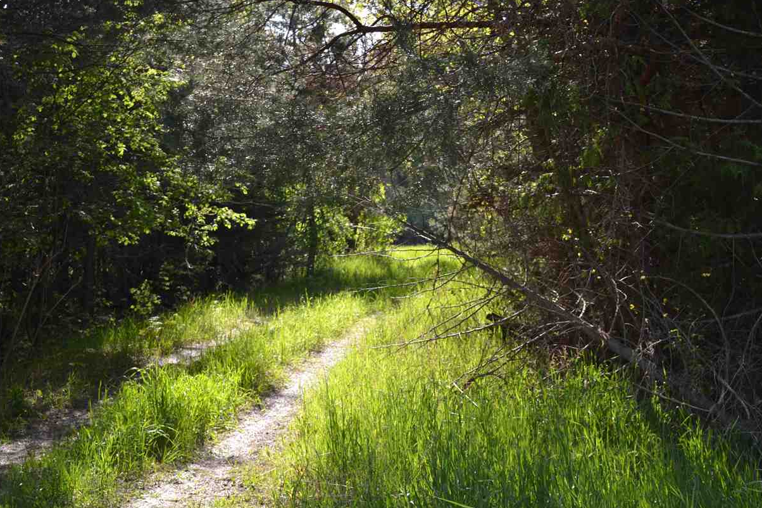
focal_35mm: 67
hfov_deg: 30.1
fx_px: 1418
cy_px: 264
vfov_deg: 20.3
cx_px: 377
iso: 100
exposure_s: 1/125
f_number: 5.3
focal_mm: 42
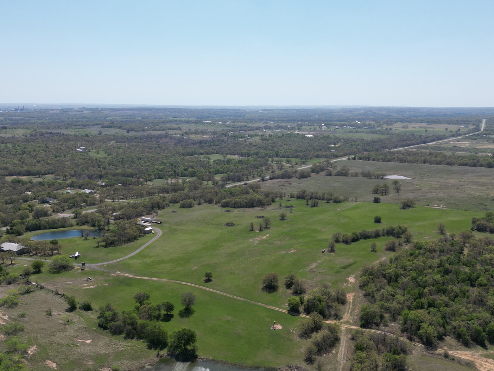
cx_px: 232
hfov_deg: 52.6
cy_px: 228
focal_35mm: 35
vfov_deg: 40.5
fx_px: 499
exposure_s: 1/5000
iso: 140
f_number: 1.7
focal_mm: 6.72
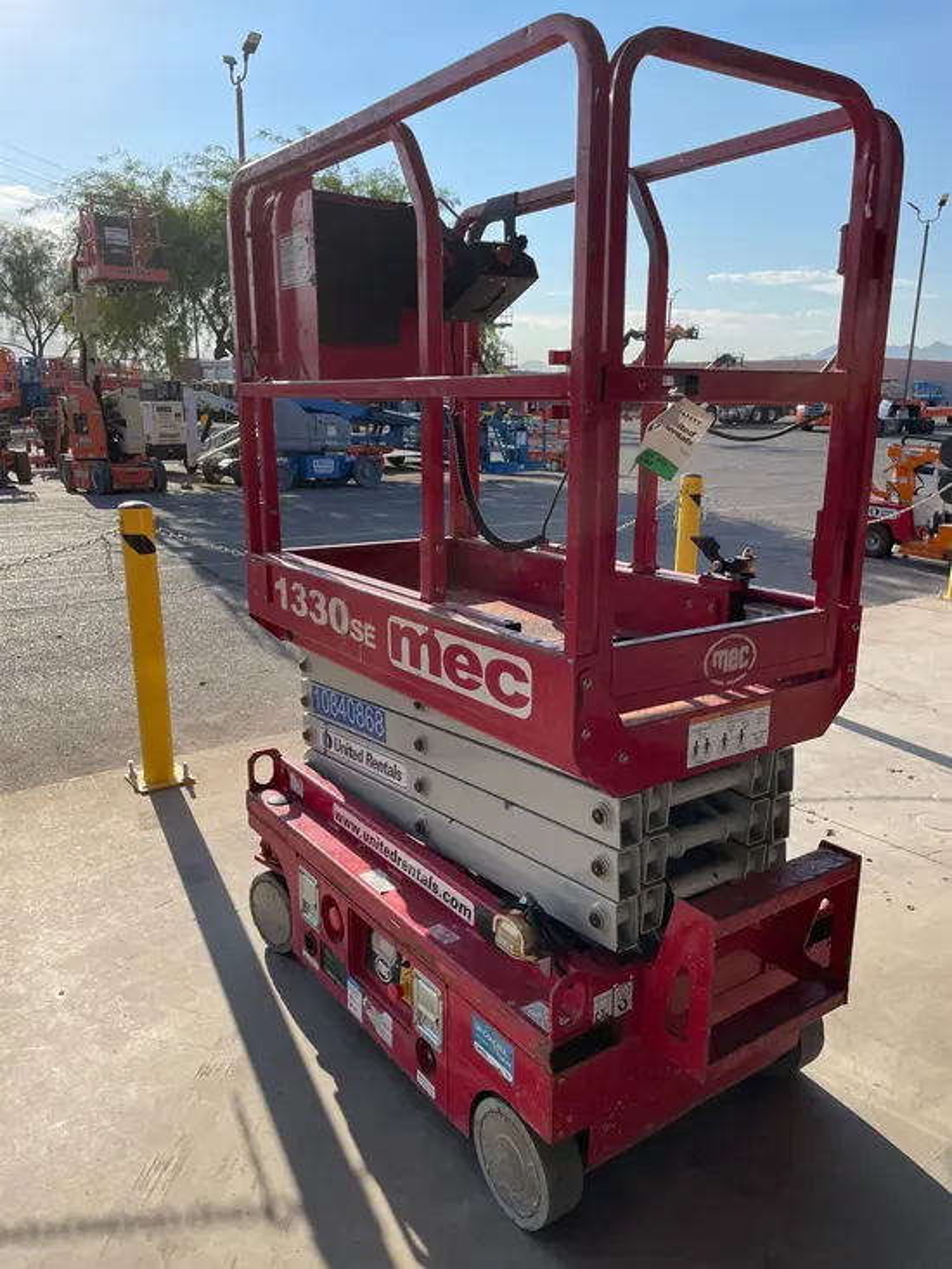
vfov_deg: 67.3
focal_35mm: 26
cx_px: 476
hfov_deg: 53.1
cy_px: 634
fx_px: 953
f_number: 1.6
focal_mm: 4.2
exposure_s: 1/2817
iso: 32
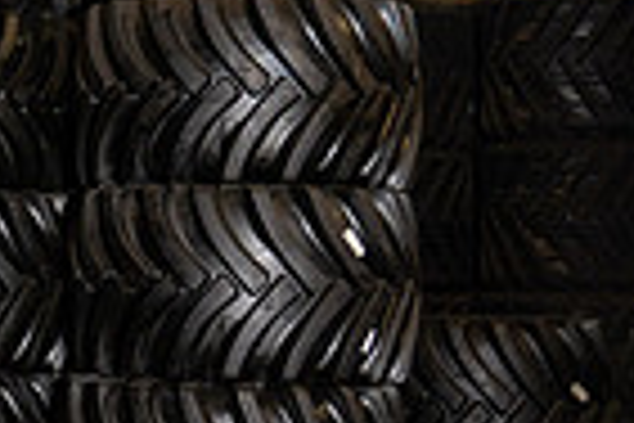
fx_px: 1884
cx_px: -472
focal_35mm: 107
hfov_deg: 16.3
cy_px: 119
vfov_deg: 12.8
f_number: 4
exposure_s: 1/60
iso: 1000
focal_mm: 26
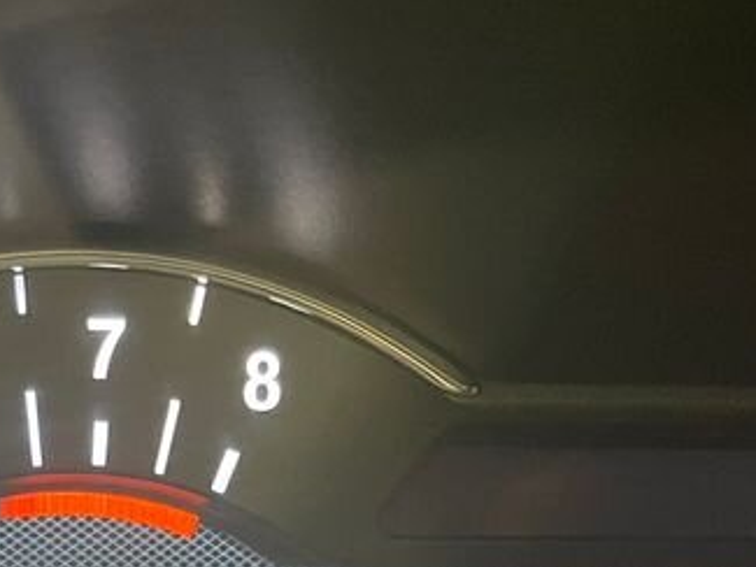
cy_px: 809
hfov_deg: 23.2
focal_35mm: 82
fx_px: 1792
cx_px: 74
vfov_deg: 16.6
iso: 500
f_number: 1.6
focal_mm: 5.1
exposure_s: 1/50
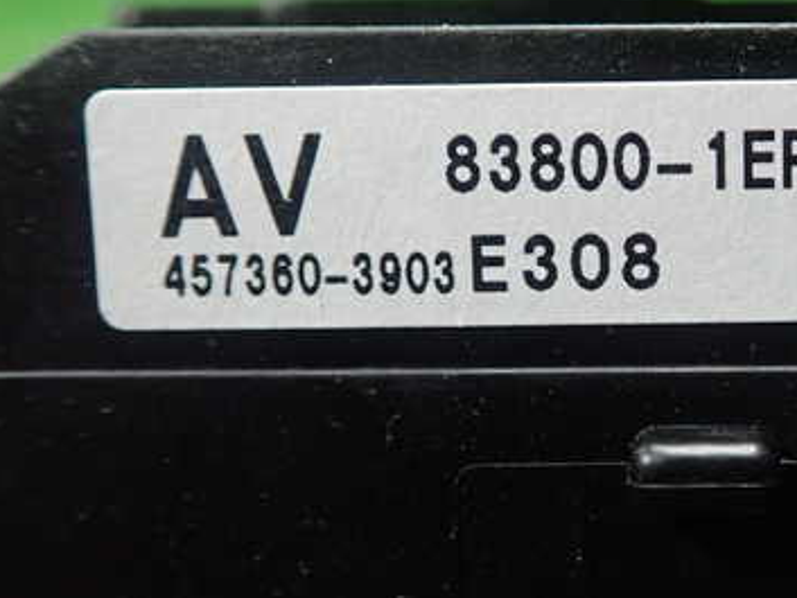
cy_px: 273
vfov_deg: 28.6
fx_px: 1175
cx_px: 666
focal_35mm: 51
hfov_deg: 35.9
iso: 500
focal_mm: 5.5
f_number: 2.3
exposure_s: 1/125
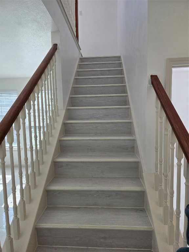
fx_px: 167
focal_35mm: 23
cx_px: 94
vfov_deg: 73.9
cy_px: 126
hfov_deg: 58.9
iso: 80
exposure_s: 1/650
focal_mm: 5.4
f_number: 1.8
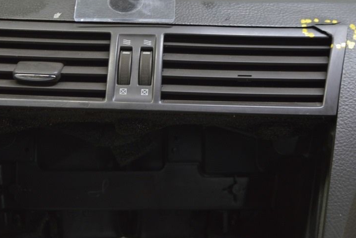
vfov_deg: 16.1
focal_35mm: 85
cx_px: 151
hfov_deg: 23.9
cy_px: 82
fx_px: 841
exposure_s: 1/20
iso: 400
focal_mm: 40
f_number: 5.6
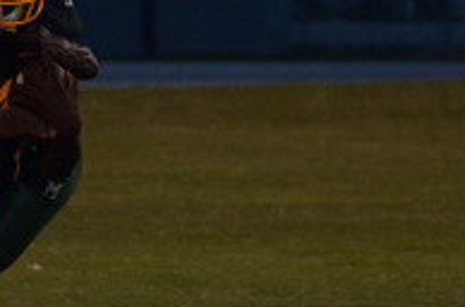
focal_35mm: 899
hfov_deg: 2.3
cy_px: 233
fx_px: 11574
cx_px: -93
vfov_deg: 1.5
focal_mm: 200
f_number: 5.6
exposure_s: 1/320
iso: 3200
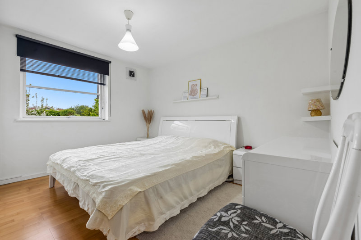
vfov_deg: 73.7
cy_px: 120
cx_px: 180
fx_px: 160
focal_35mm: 16
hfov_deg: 96.7
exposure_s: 1/10
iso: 200
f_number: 10
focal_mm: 16
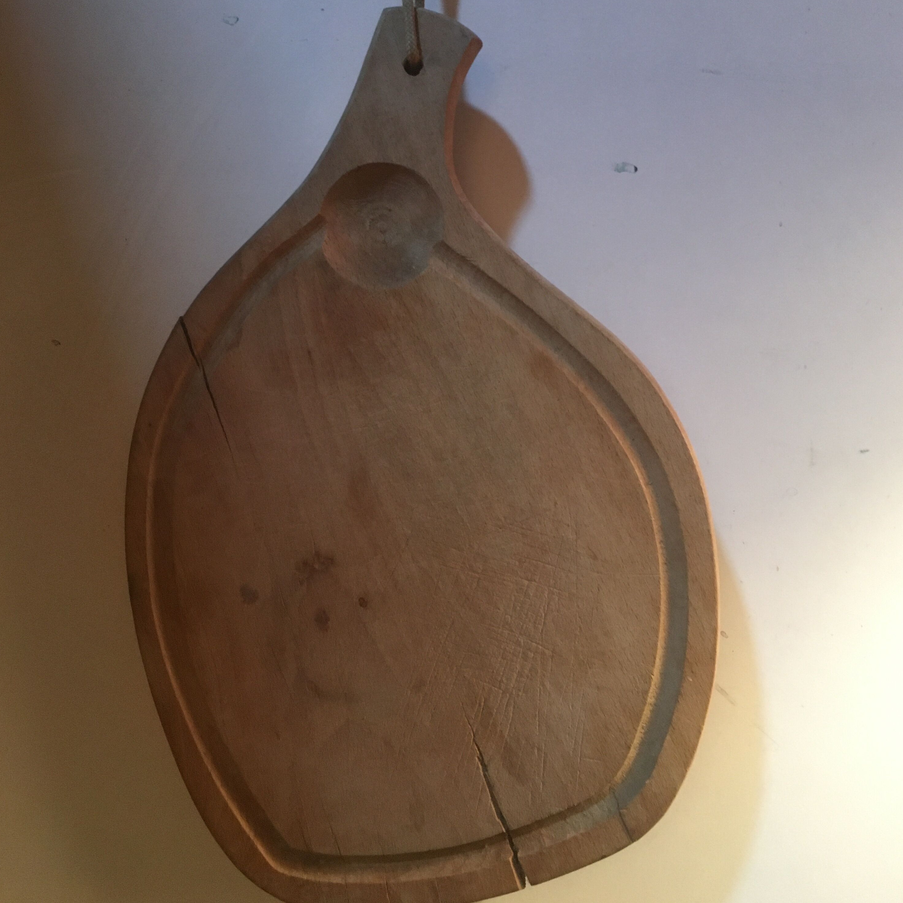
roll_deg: -1.7
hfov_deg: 47.2
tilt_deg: +0.5
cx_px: 458
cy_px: 326
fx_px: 1033
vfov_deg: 46.7
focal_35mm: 35
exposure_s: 1/17
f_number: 2.2
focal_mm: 4.15
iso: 200
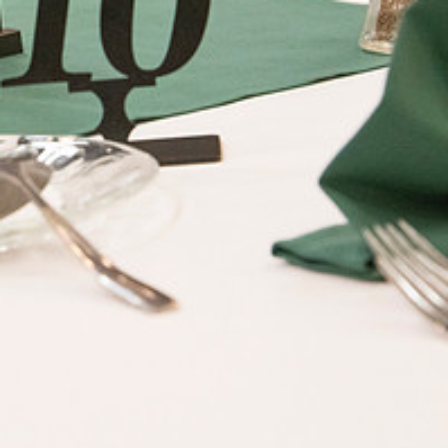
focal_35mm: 310
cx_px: -52
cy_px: 30
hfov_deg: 5.6
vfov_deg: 5.6
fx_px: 4539
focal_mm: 125
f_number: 8
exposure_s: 1/125
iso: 8000
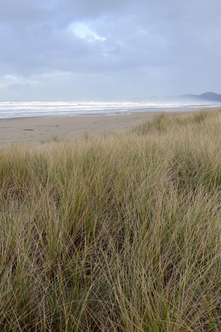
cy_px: 166
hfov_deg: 45.0
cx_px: 110
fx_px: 267
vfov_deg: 63.7
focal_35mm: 29
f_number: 10
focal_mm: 29
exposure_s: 1/100
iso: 320
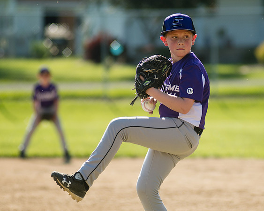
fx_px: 3159
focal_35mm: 404
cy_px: 116
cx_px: 161
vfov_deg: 3.8
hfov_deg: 4.8
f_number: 2.8
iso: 100
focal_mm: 200
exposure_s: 1/1000
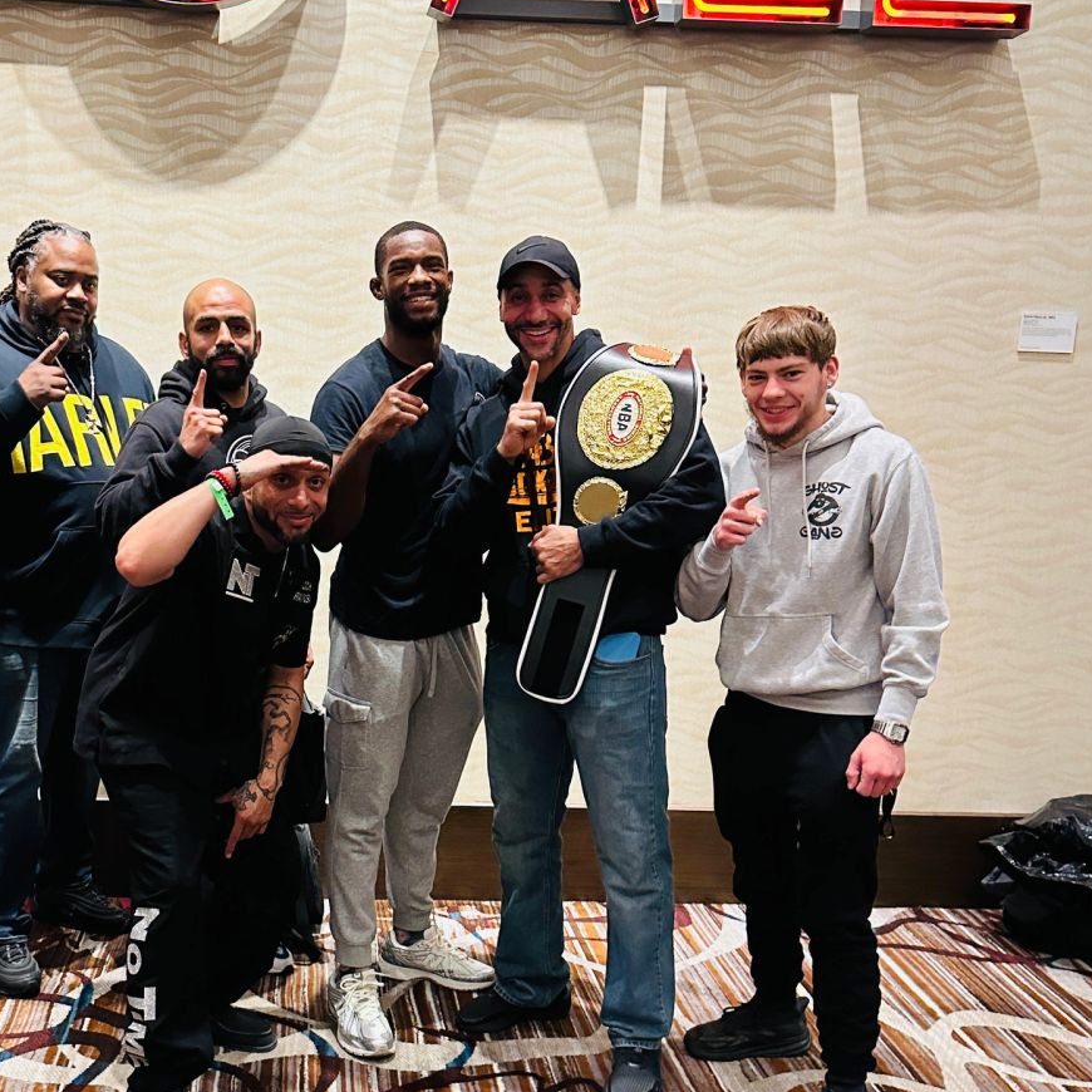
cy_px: 673
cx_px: 370
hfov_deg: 42.3
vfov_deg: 42.6
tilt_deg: -10.2
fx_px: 1392
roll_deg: -2.6
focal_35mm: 39
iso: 800
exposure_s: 1/60
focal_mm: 6.86
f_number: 1.78
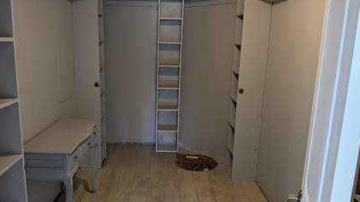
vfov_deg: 38.9
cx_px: 171
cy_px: 98
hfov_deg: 64.3
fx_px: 286
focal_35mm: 30
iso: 212
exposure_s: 1/60
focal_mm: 4.53
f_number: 1.7
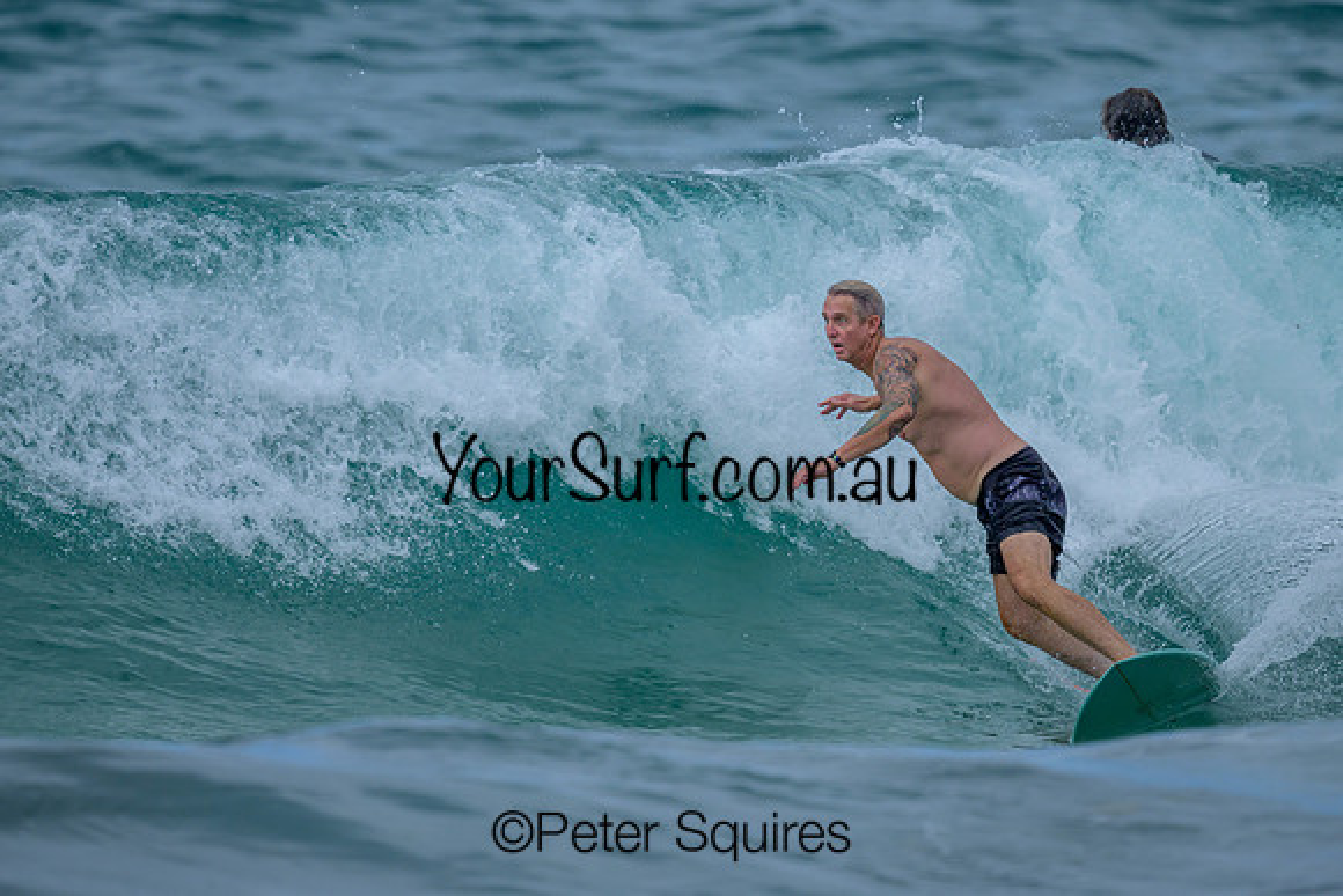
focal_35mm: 904
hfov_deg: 2.3
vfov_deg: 1.5
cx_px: 742
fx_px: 33729
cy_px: 445
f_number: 6.3
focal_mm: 800
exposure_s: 1/2000
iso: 280
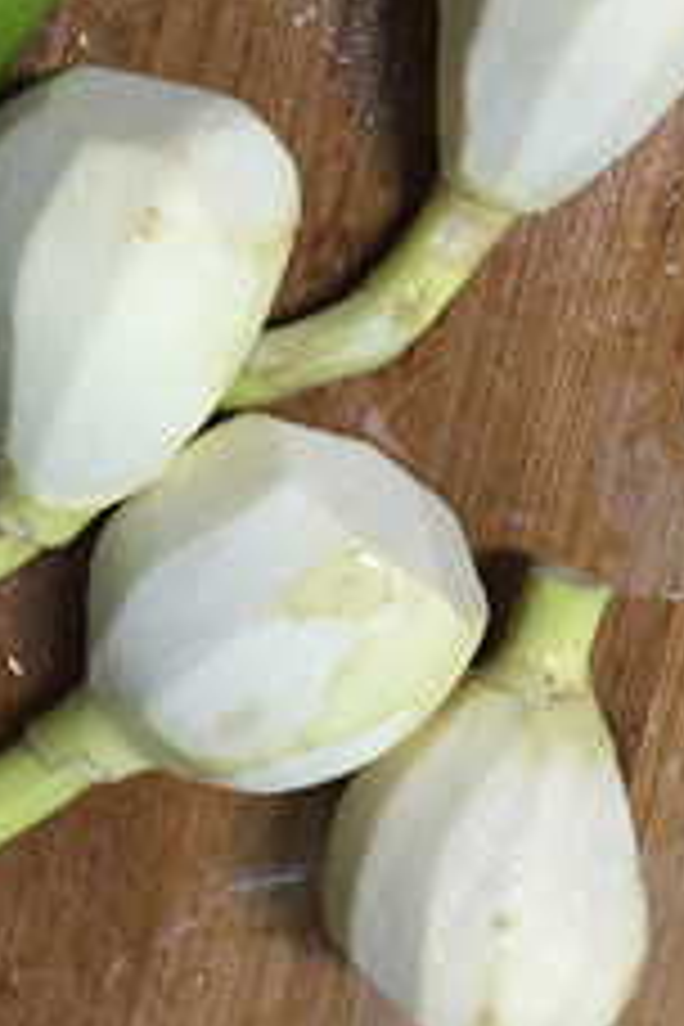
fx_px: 1881
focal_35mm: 66
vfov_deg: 30.2
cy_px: 295
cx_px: 63
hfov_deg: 20.2
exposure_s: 1/30
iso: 160
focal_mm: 4.15
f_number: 2.2
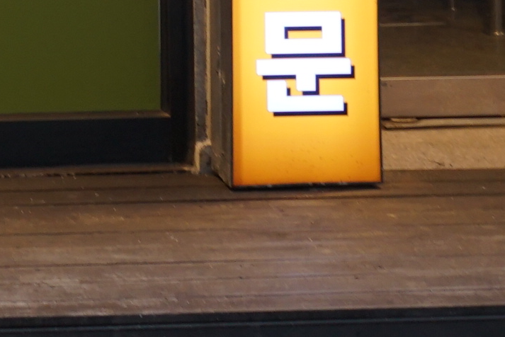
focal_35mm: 232
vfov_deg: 5.5
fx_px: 3256
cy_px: -695
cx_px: -359
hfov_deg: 8.6
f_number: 4
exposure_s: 1/60
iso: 500
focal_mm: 32
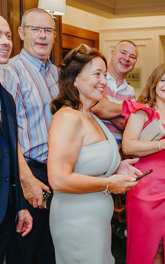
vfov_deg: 34.0
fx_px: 431
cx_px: 163
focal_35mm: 60
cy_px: 139
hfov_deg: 21.0
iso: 640
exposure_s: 1/200
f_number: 2.2
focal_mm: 35
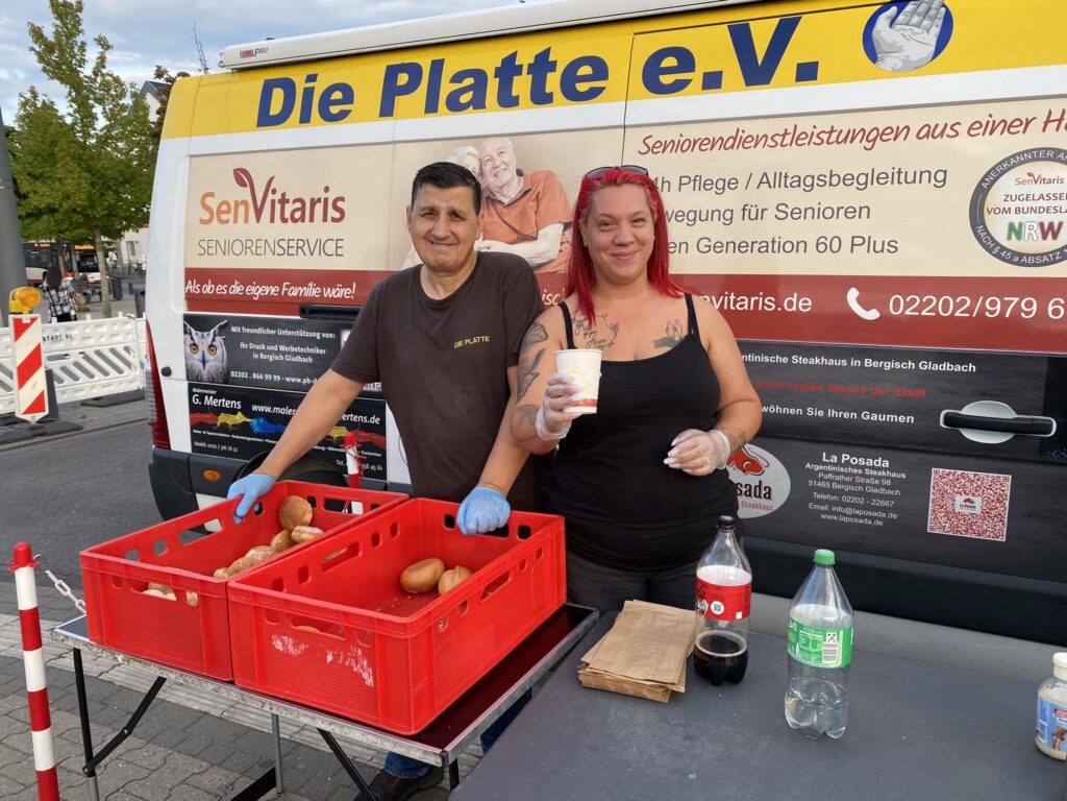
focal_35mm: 26
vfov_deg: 53.1
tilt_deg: -10.8
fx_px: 801
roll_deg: +2.2
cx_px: 534
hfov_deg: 67.3
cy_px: 400
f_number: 1.8
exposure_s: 1/260
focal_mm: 4.25
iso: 32
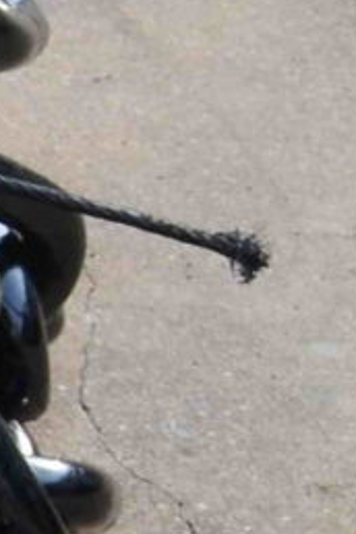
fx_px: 7060
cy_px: 992
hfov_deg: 2.6
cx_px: -2182
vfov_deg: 4.3
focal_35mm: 476
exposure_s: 1/125
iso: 200
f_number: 9
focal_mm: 32
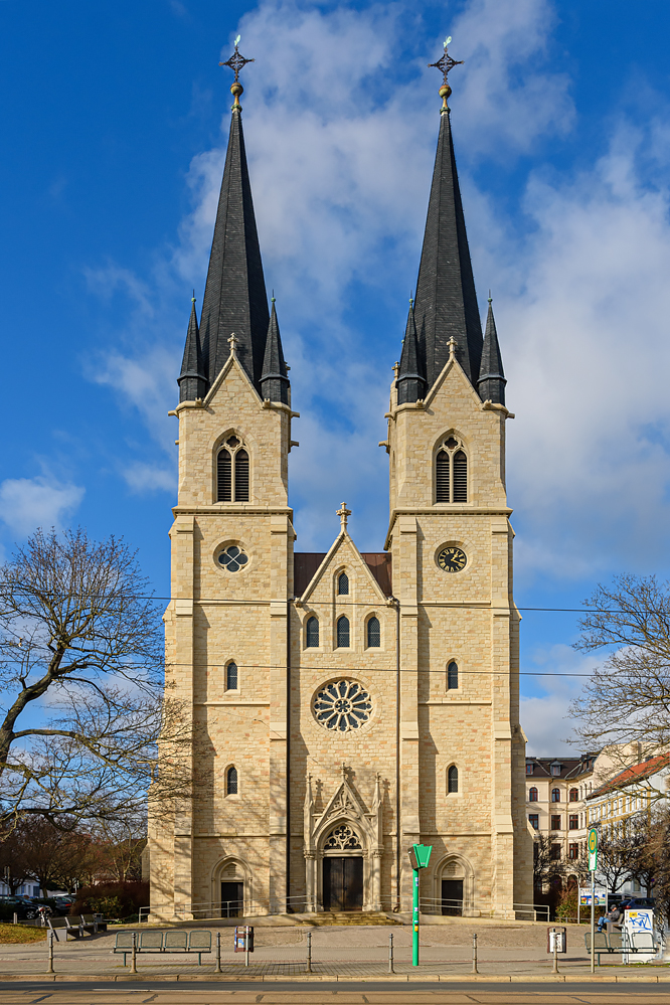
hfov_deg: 40.0
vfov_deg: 57.2
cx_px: 335
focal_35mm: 33
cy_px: 502
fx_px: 921
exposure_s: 1/1250
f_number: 6.3
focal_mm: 22
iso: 200
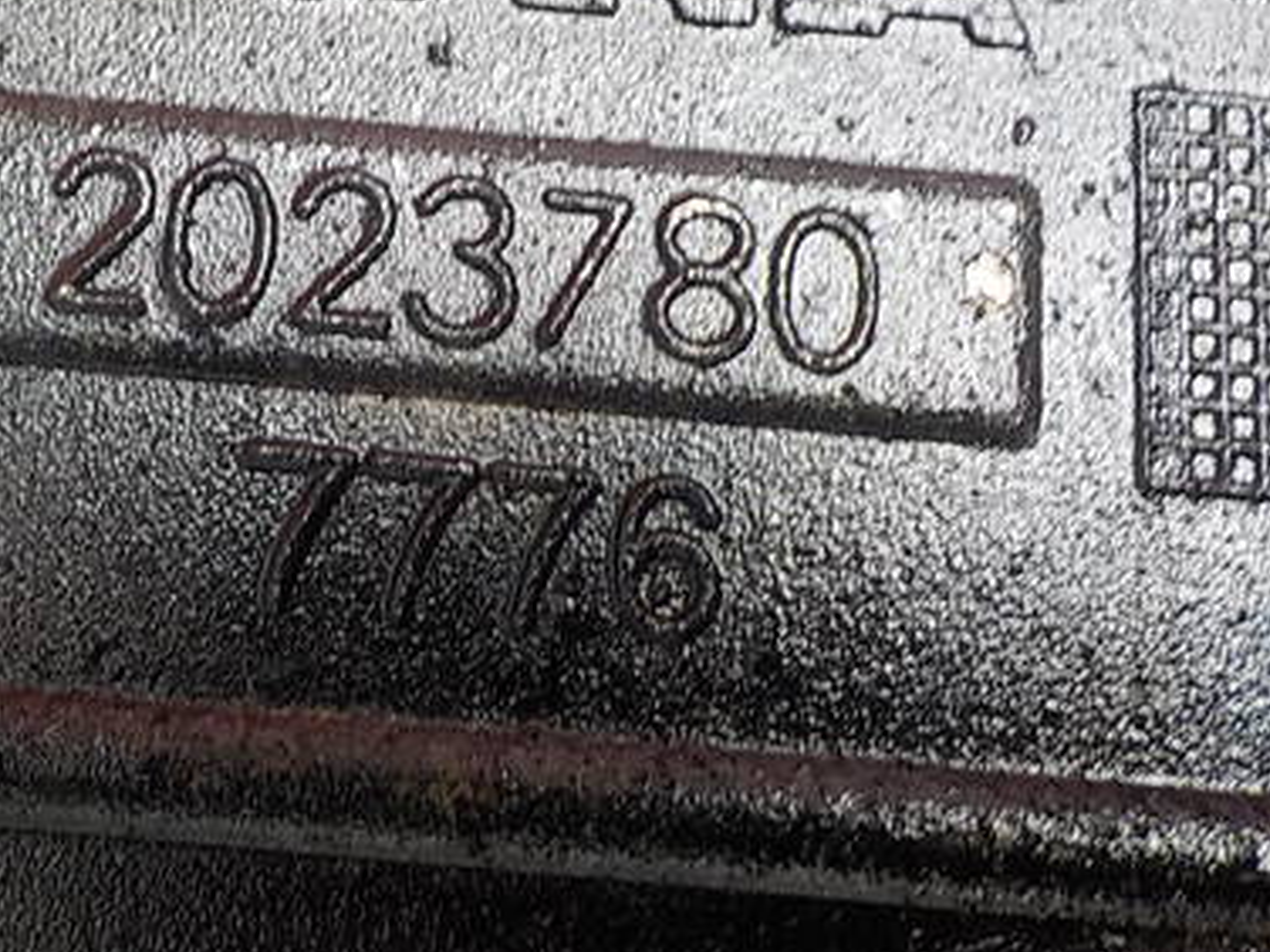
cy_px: 165
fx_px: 1871
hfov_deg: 36.6
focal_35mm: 51
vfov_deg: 27.9
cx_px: 311
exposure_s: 1/30
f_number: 3.3
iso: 360
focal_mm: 4.1
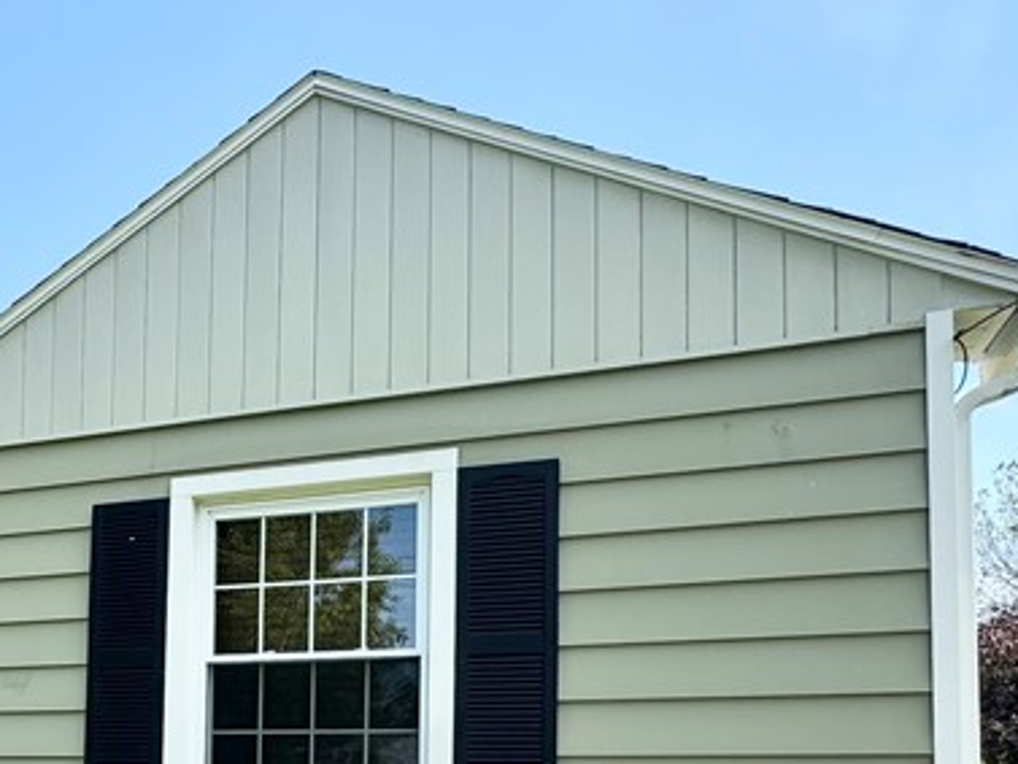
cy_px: 767
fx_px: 1118
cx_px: 170
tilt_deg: +1.9
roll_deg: -2.0
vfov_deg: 34.3
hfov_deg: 45.8
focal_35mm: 38
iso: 40
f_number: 2.2
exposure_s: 1/812
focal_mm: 2.22
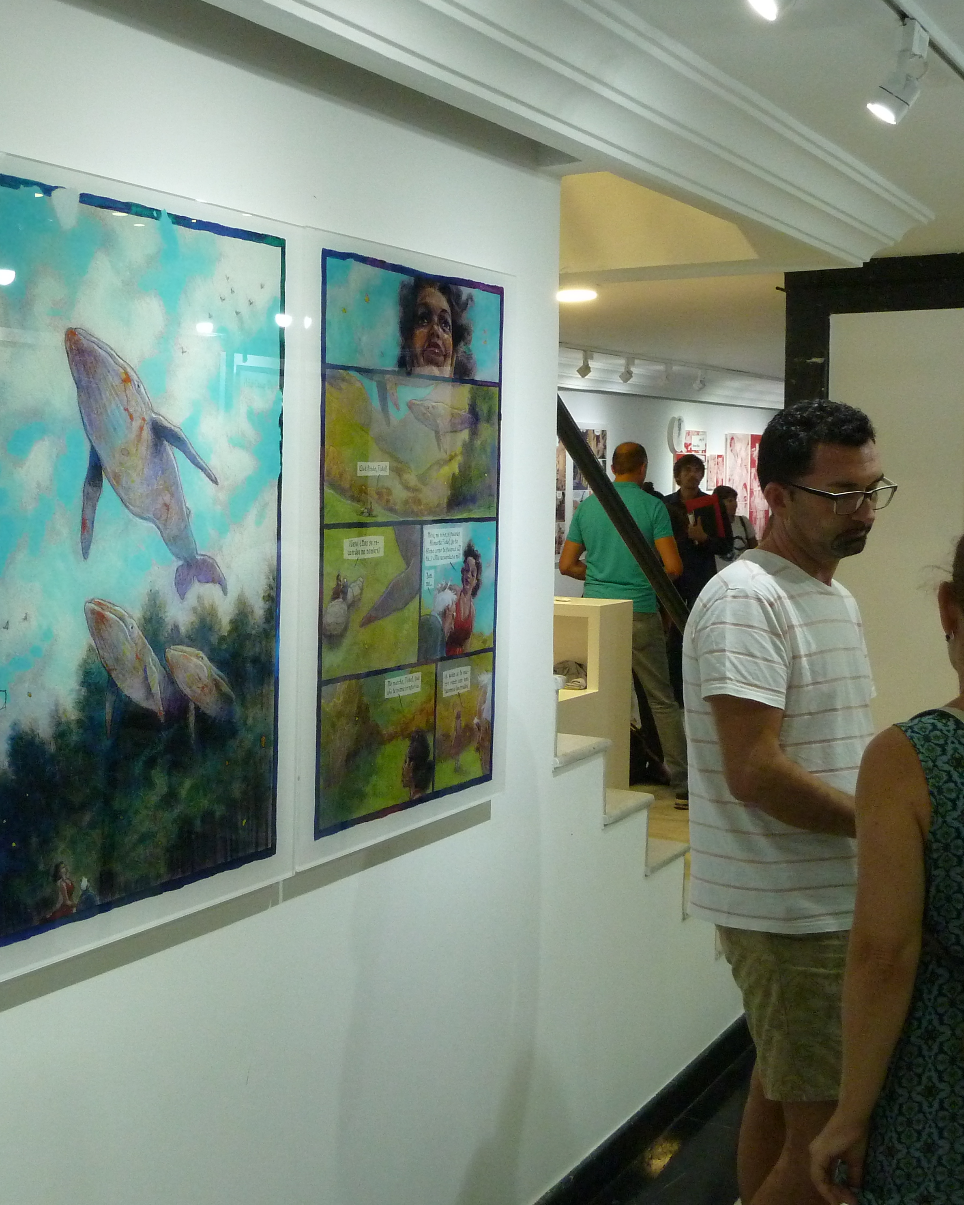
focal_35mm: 46
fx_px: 1640
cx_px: 224
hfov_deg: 32.1
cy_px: 598
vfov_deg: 40.3
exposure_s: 1/30
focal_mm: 5.7
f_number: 3.5
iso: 400
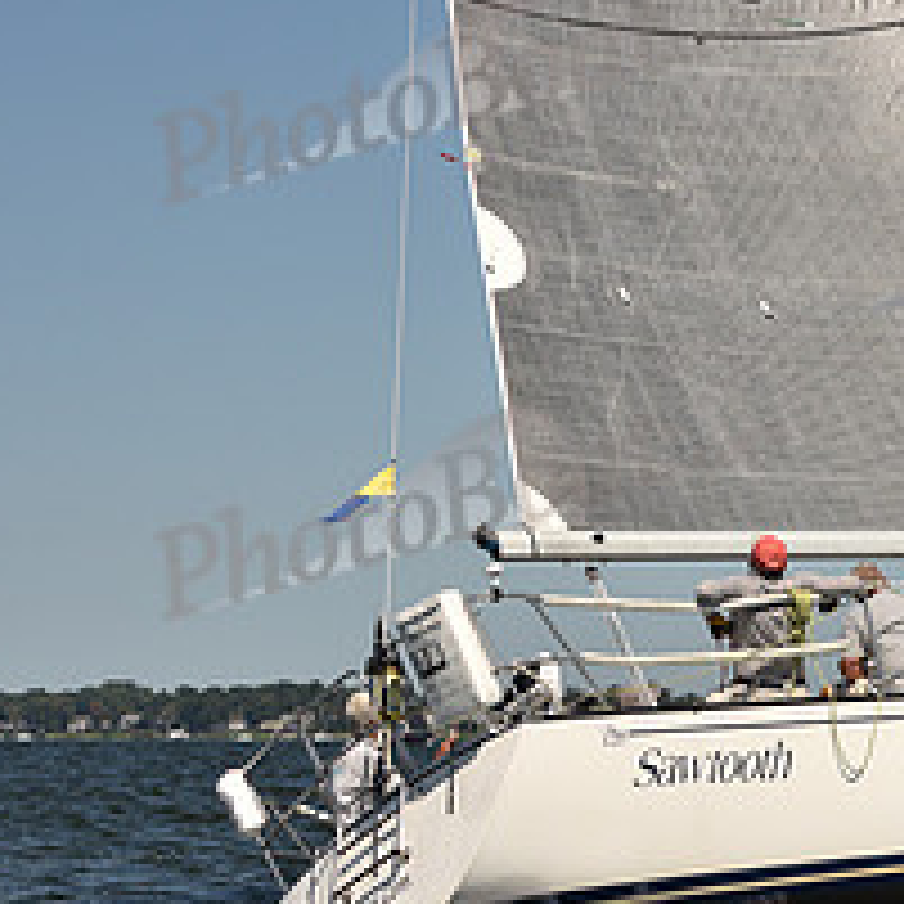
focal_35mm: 172
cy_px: 672
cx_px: 1025
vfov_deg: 10.1
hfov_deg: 10.0
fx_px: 5082
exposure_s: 1/1250
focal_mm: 70
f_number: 5
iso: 250
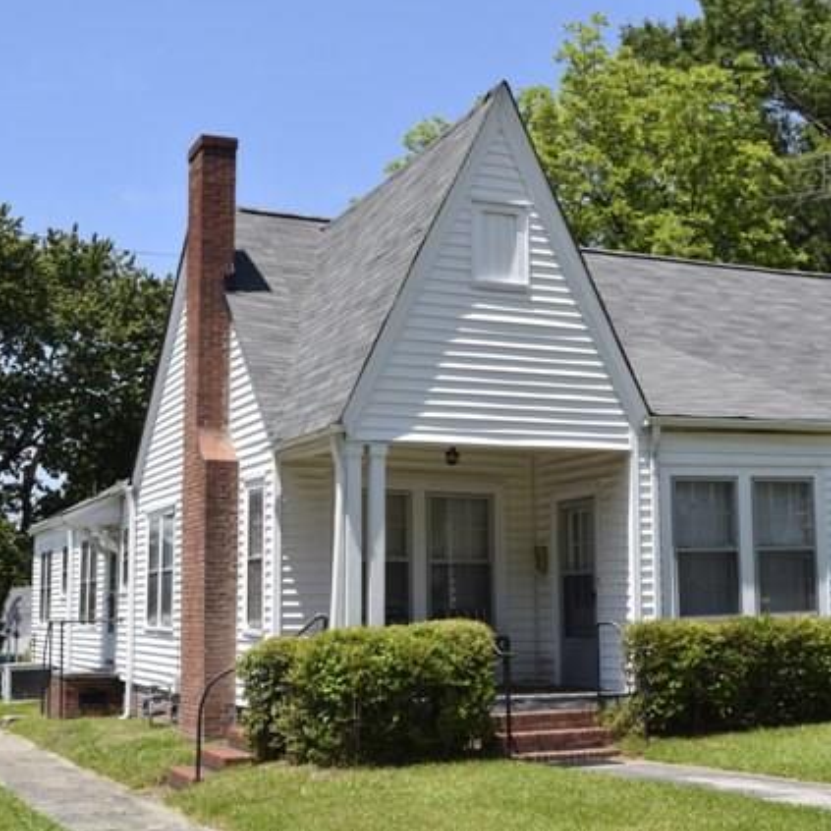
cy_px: 416
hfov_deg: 31.3
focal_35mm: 54
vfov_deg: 31.6
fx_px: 1467
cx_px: 582
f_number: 10
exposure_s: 1/400
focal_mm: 28
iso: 200
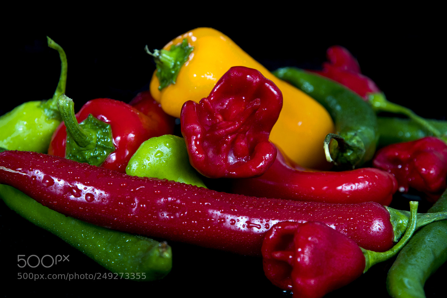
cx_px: 224
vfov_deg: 11.4
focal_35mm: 120
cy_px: 149
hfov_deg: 17.1
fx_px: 1490
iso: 200
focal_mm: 80
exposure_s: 1/60
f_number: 8
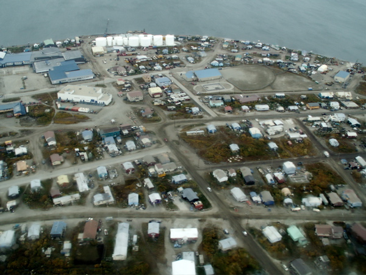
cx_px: 183
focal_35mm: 35
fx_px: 370
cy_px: 138
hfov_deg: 52.6
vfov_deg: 40.7
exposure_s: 1/60
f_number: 3.5
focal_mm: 5.86
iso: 50
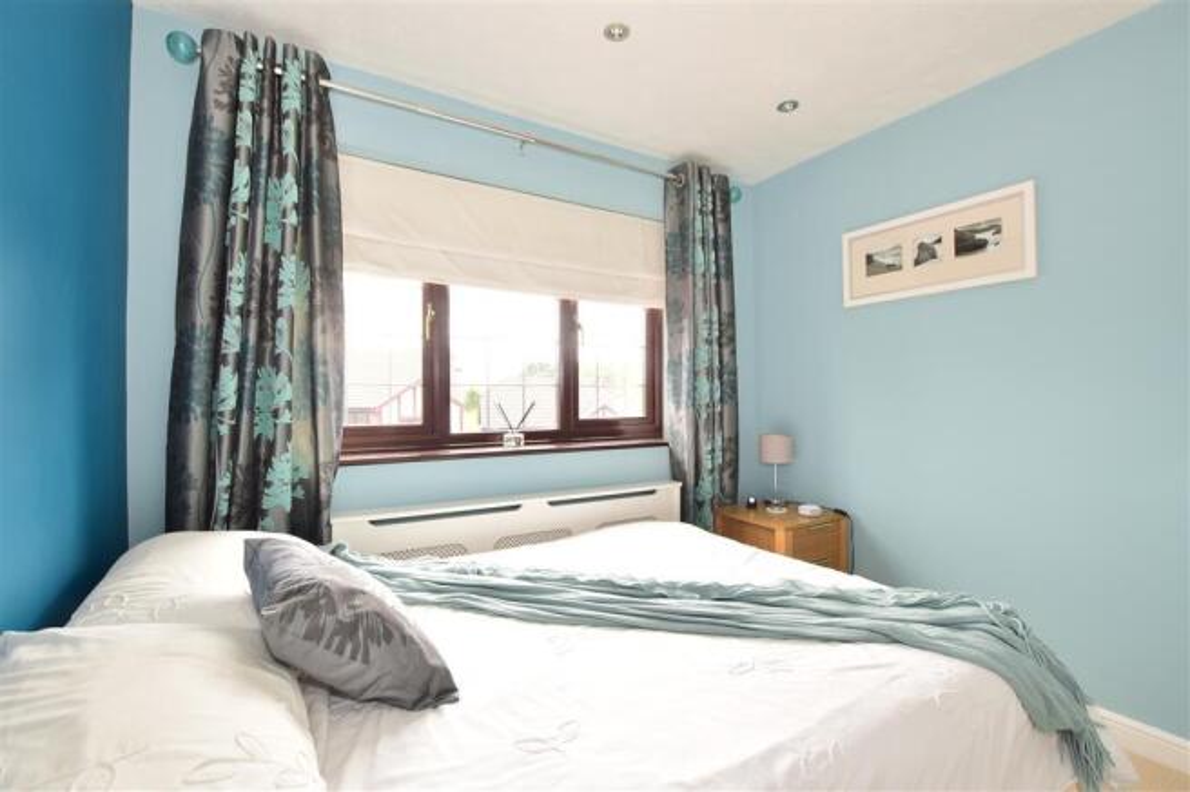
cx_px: 595
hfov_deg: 100.4
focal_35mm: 15
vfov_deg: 77.3
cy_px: 396
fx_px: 496
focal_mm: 10
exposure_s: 1/60
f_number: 7.1
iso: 500
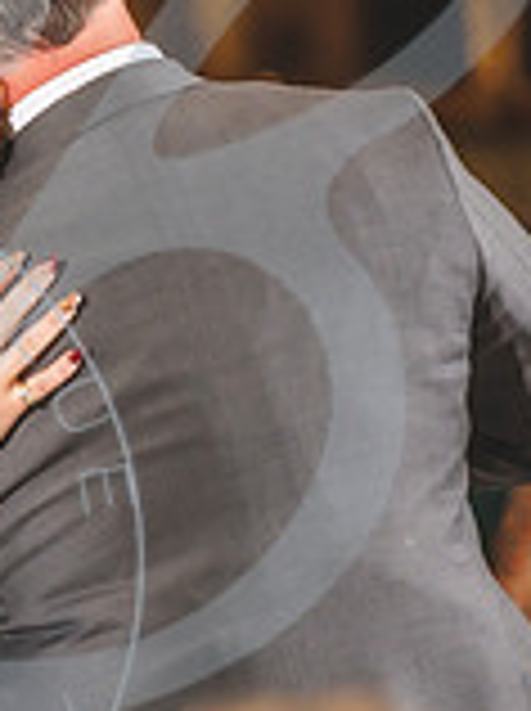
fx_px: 9557
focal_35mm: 466
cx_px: -72
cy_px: 220
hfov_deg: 3.2
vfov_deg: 4.3
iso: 800
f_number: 2.8
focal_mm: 170
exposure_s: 1/200
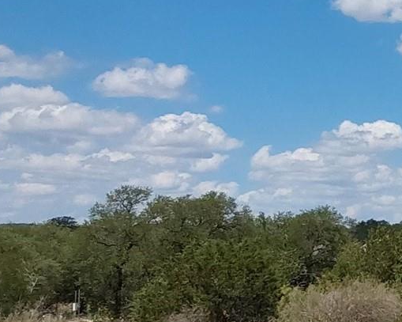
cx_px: 648
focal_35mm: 110
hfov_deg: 15.7
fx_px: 1308
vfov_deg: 14.0
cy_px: 207
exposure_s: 1/3498
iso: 50
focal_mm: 2.91
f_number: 1.9
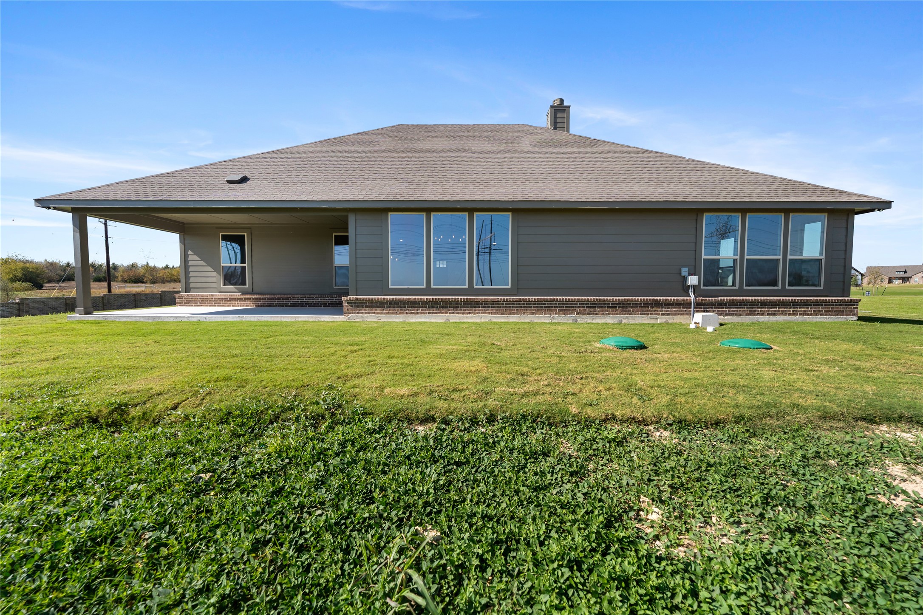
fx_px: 359
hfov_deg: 104.3
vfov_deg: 81.2
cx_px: 462
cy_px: 308
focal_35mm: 14
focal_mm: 14
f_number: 4
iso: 400
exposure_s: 1/1600
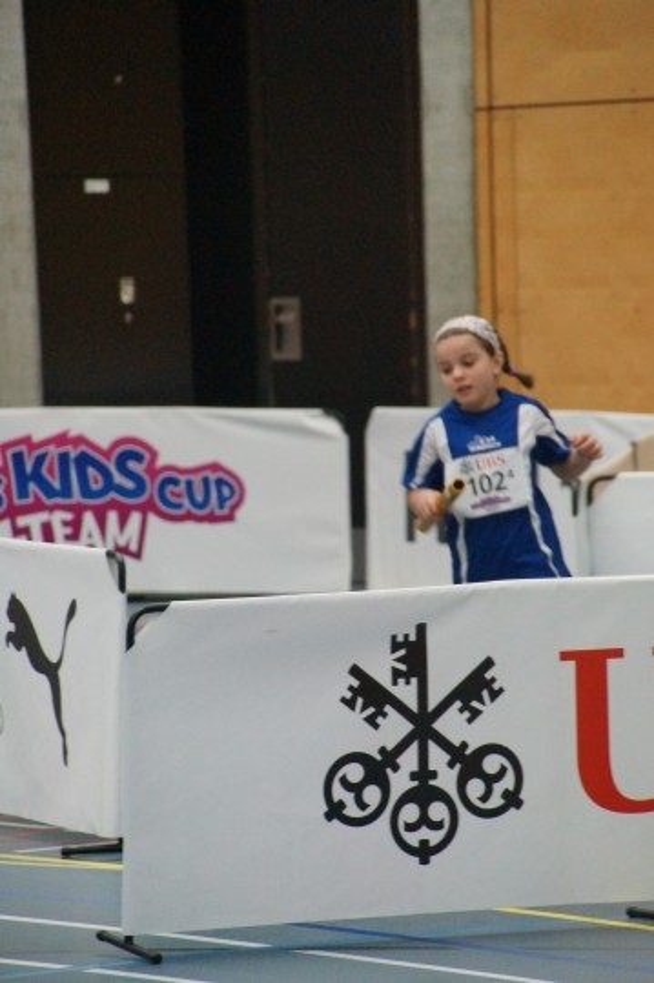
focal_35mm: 300
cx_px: 327
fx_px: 8190
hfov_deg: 4.6
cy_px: 492
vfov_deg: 6.9
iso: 3200
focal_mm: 200
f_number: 6.3
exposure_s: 1/125
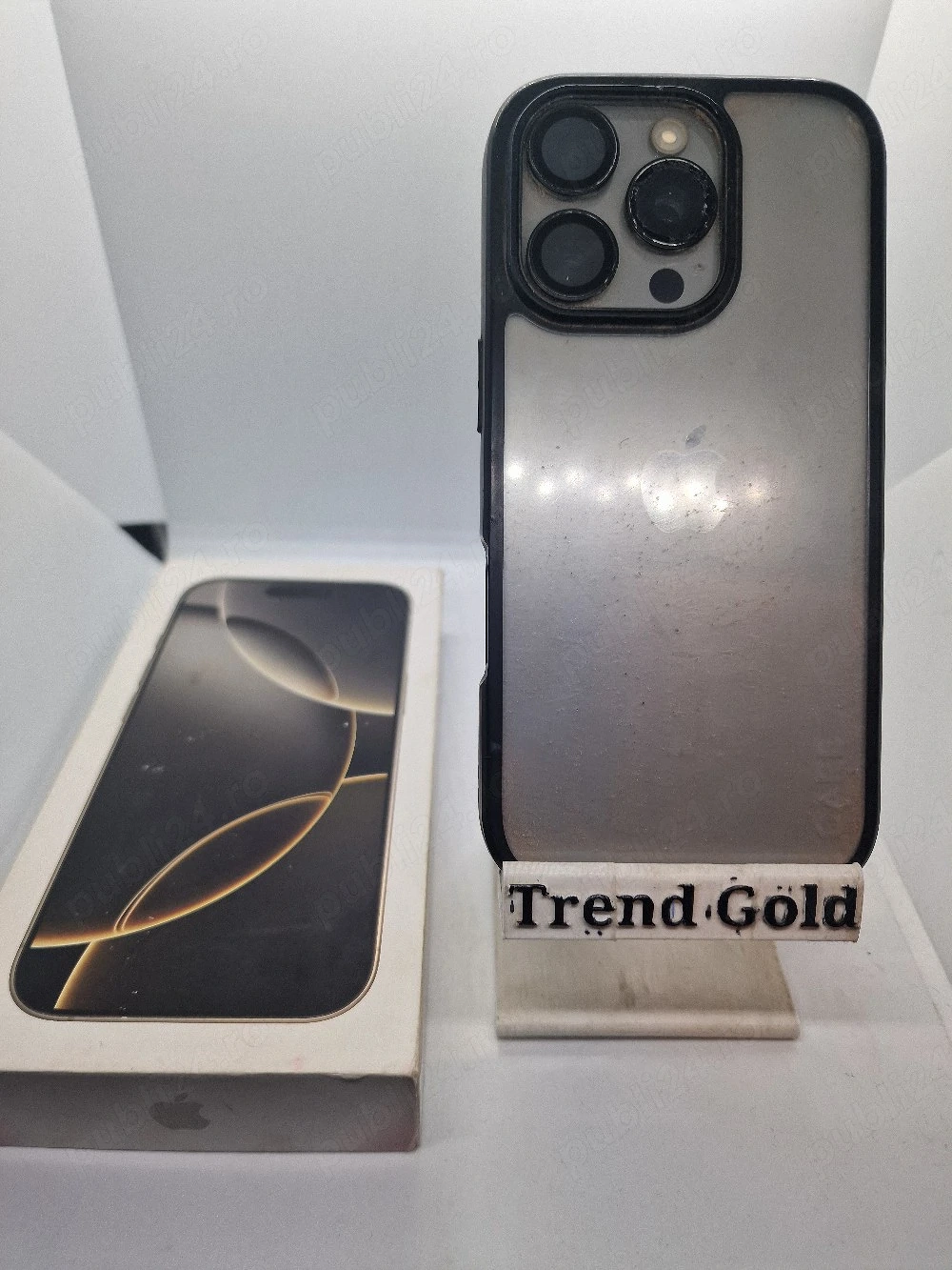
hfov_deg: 58.9
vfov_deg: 73.9
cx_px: 476
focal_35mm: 23
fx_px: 843
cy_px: 635
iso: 50
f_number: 1.8
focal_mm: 6.4
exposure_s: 1/182
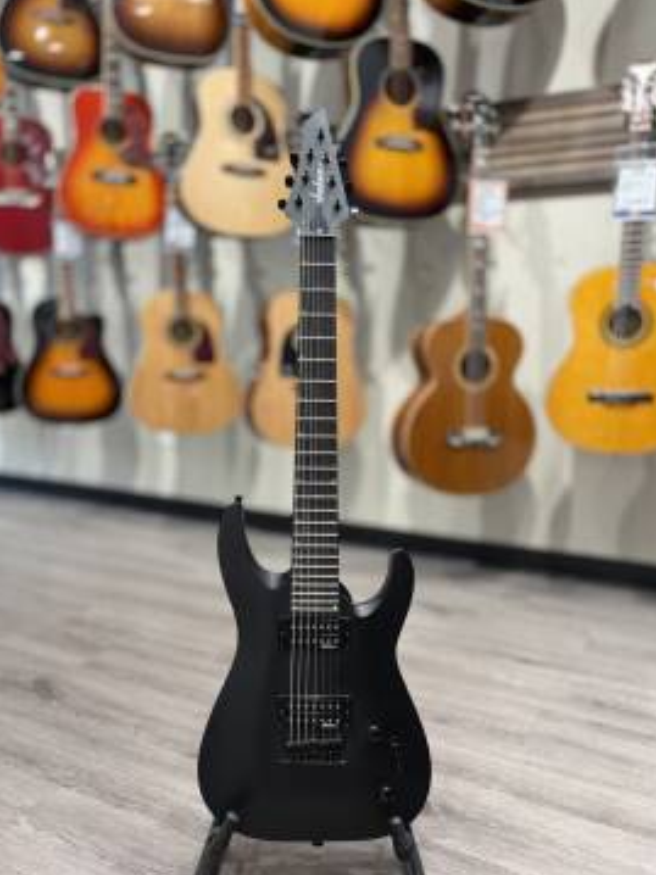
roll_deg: -0.8
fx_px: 733
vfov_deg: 61.6
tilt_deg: -10.3
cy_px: 475
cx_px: 305
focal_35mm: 29
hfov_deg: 48.2
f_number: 1.6
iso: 125
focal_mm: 5.96
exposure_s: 1/60
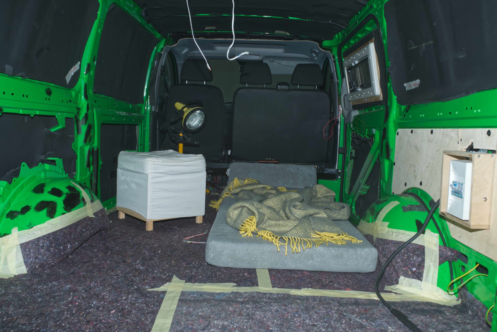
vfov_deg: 46.5
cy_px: 166
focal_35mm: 28
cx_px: 248
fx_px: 387
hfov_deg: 65.4
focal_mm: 28
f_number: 9
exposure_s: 1/160
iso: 250
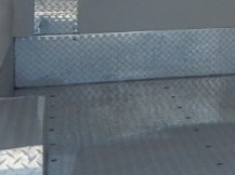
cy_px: -32
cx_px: 549
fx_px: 881
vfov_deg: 11.2
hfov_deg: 12.3
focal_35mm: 130
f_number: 6
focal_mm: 4
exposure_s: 1/400
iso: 125
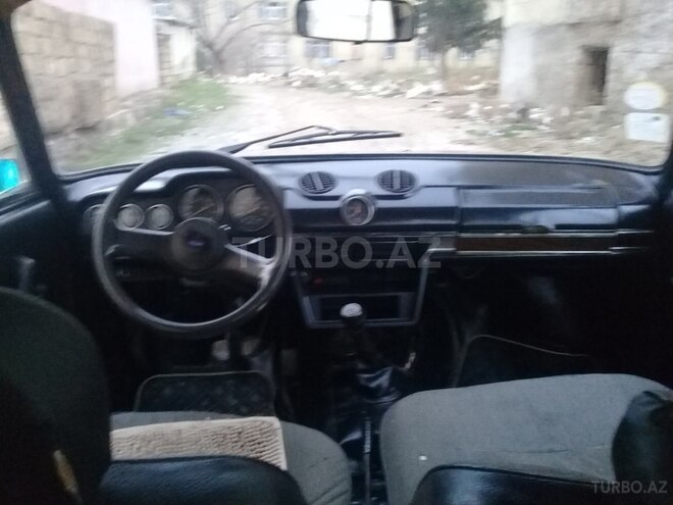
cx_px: 336
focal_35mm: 31
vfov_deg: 45.4
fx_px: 603
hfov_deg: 58.4
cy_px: 252
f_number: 2.2
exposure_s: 1/17
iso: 500
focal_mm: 3.3
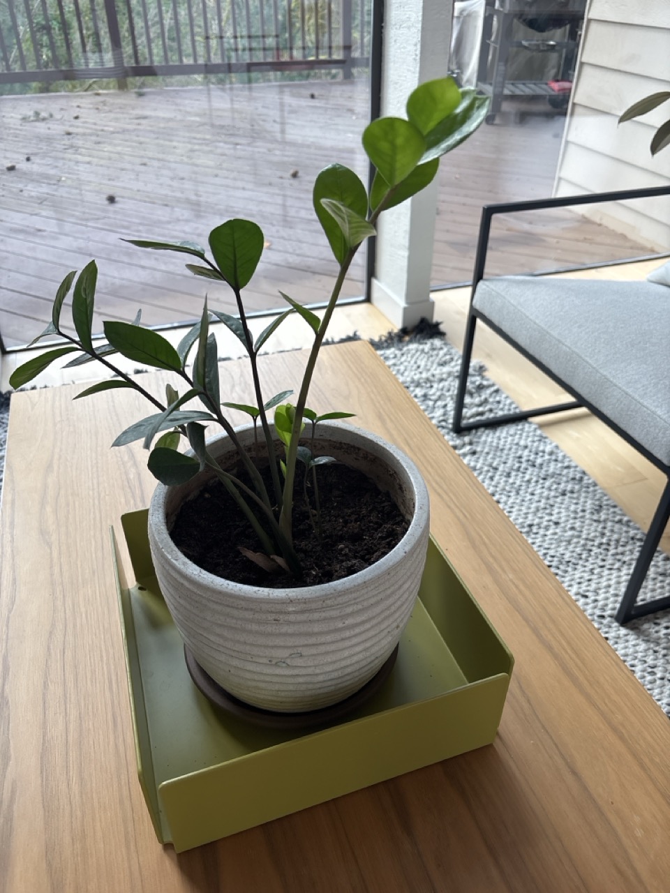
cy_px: 446
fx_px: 671
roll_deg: -0.1
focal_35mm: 26
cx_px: 335
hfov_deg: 53.1
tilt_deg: -35.7
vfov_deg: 67.3
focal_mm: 5.96
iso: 40
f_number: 1.6
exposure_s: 1/63
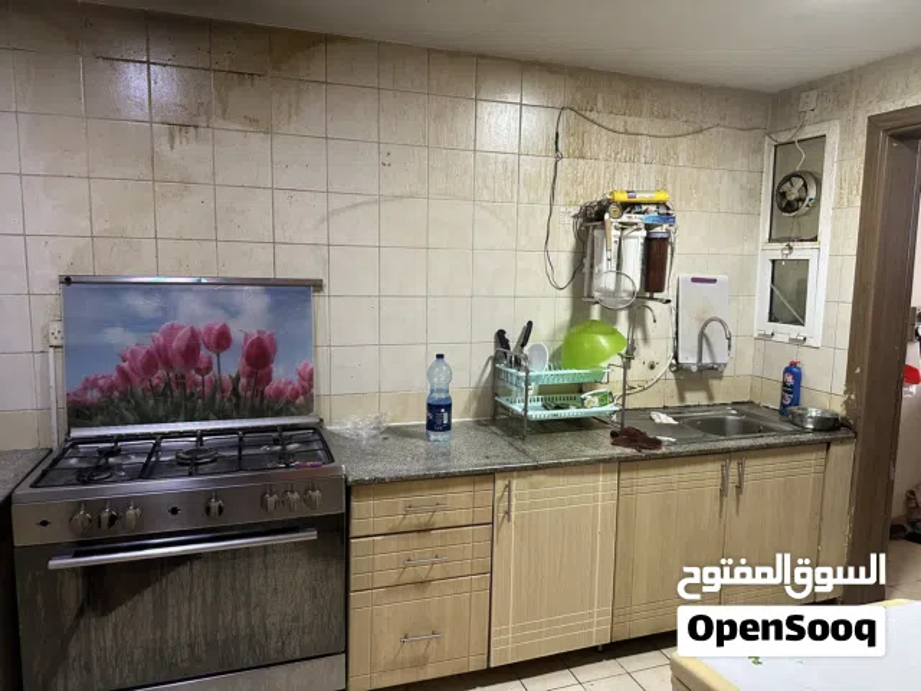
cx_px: 460
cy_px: 346
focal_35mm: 24
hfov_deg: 71.6
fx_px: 639
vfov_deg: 56.8
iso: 400
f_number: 1.78
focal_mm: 6.86
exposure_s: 1/60
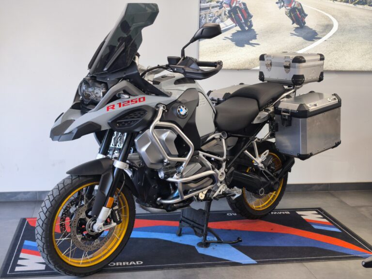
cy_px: 140
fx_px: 494
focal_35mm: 46
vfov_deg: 31.5
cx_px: 186
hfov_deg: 41.2
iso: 64
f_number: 1.6
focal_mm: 6.57
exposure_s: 1/100
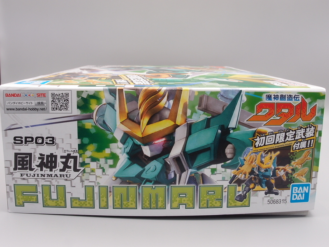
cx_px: 164
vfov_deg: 37.7
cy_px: 124
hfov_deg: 49.0
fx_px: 361
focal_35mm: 38
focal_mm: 8.16
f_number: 8
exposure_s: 1/6
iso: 100
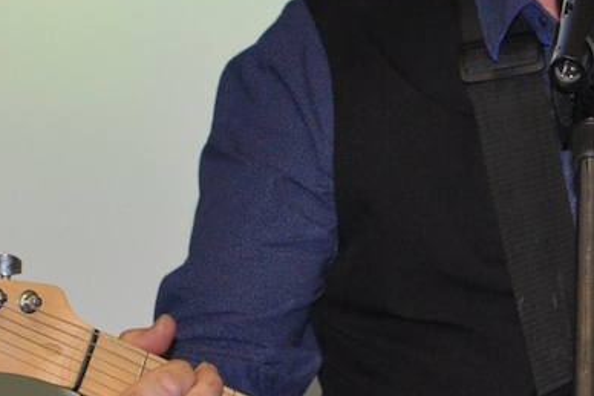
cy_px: 50
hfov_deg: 11.7
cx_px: 527
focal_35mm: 174
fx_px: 2872
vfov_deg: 7.9
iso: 800
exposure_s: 1/60
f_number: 4
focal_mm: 50
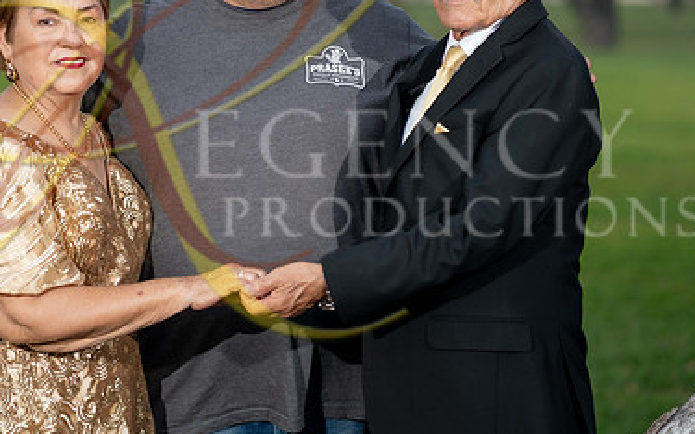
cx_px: 274
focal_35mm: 134
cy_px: 105
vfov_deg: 9.8
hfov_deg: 15.6
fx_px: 2537
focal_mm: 85
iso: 200
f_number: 2.2
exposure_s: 1/1250
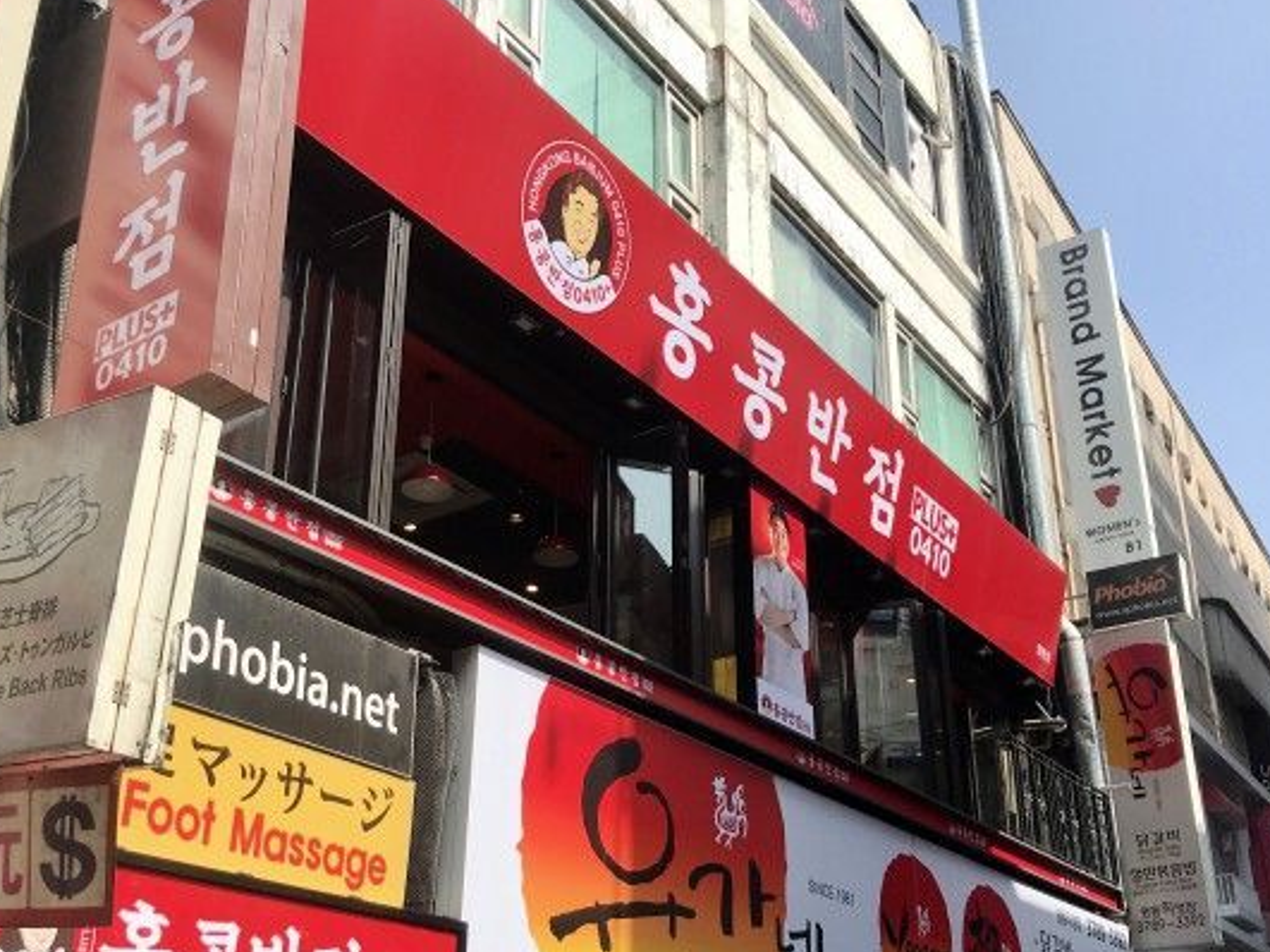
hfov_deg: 49.0
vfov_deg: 37.4
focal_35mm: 38
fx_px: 1394
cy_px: 608
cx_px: 672
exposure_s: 1/1808
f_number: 1.8
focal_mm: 3.99
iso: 20
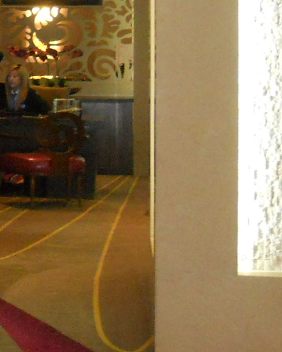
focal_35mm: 131
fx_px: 1366
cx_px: -237
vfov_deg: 14.6
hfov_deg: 11.0
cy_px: 89
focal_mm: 6.72
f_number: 3.1
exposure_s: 1/30
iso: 640
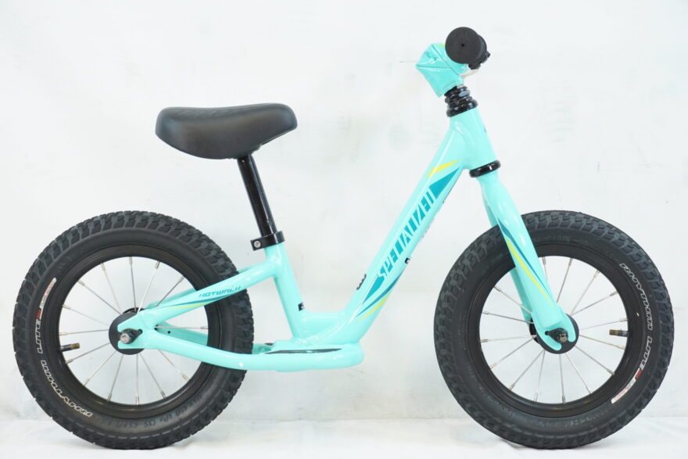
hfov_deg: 28.1
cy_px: 230
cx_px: 344
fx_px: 1376
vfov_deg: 18.9
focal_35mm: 72
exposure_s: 1/40
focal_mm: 48
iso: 640
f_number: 5.6
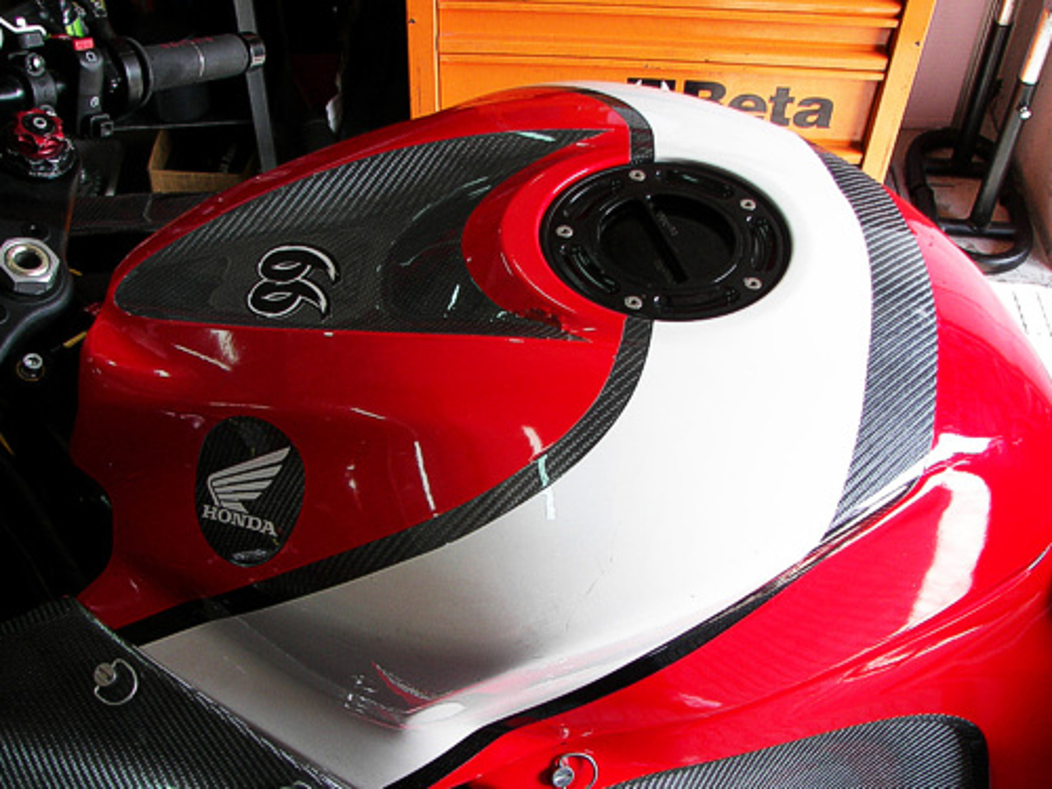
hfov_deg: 51.4
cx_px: 526
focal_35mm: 36
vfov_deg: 39.7
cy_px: 394
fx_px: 1094
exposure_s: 1/50
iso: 50
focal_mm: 6
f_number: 2.8
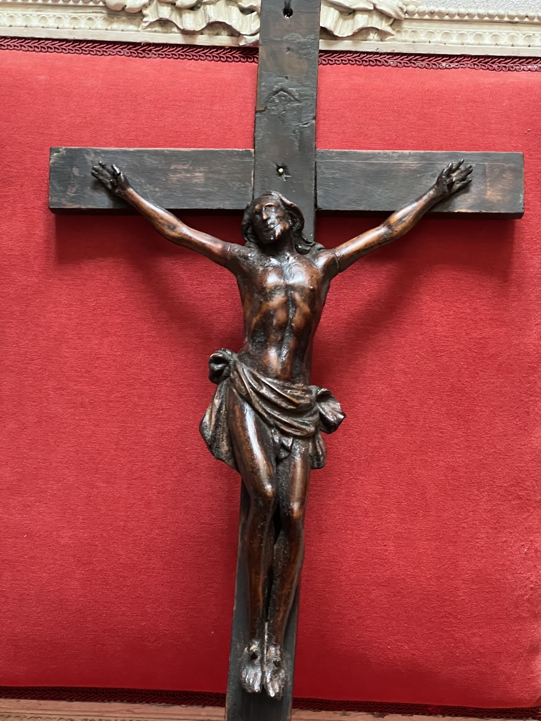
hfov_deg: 19.1
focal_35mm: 77
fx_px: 1605
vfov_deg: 25.3
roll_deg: -3.1
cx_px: 270
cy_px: 360
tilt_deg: -20.9
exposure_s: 1/50
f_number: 2.8
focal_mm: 9
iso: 640
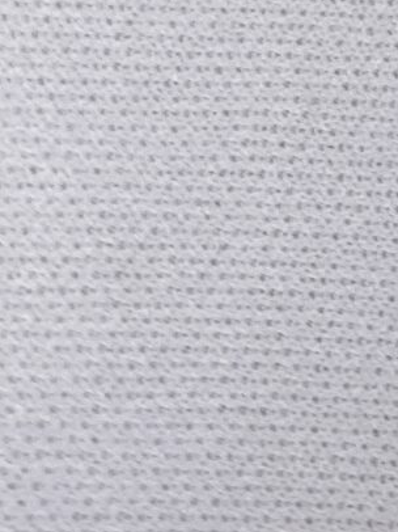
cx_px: 827
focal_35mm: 164
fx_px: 2517
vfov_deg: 10.8
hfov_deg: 8.5
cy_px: -592
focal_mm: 4.25
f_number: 1.8
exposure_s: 1/799
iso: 32
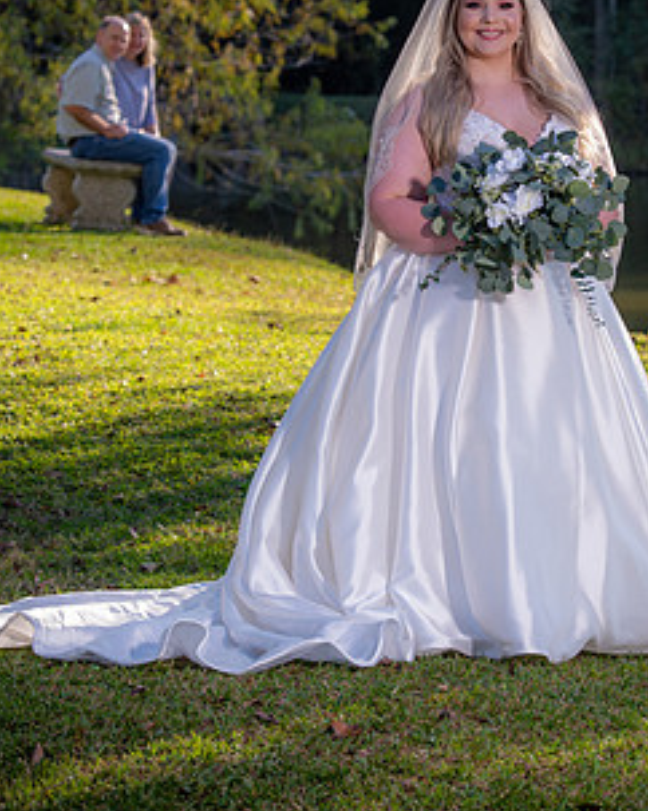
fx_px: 4223
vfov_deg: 11.0
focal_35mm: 176
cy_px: 316
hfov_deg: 8.8
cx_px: 469
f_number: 5.6
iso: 100
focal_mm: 98
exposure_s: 1/125
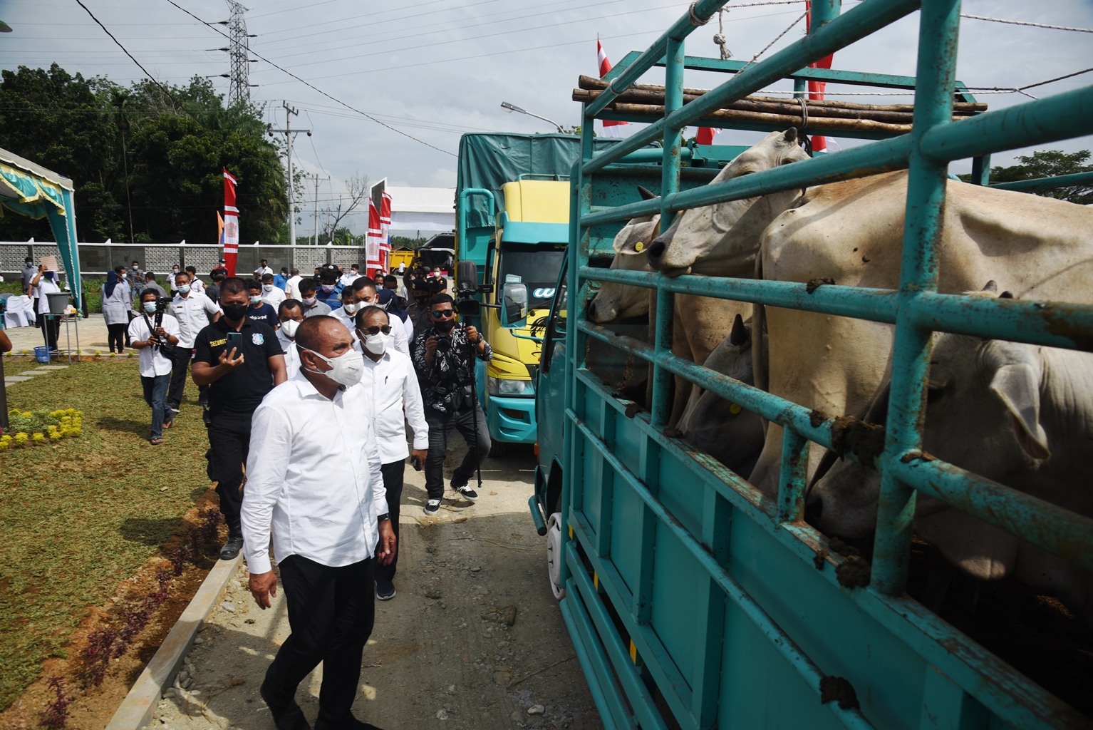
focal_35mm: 24
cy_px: 365
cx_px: 546
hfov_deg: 73.7
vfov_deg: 53.2
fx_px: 729
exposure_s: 1/400
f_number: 7.1
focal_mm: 24
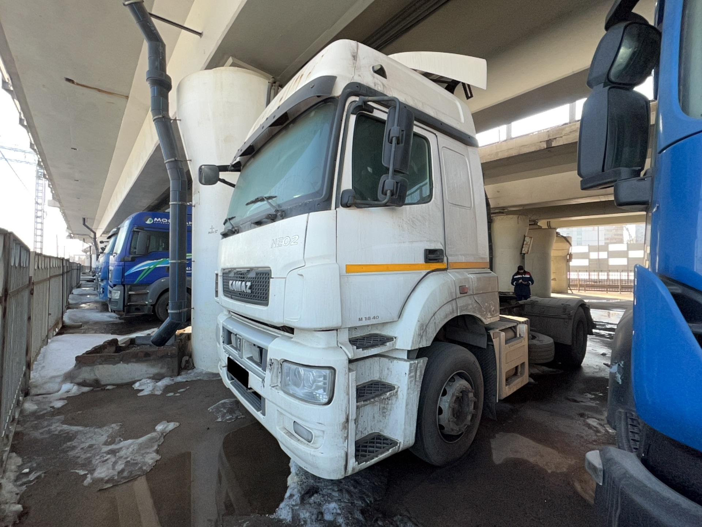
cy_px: 264
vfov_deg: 85.7
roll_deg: -0.5
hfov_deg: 102.1
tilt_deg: +0.8
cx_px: 351
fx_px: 284
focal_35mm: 14
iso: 25
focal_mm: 1.57
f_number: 1.8
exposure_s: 1/267
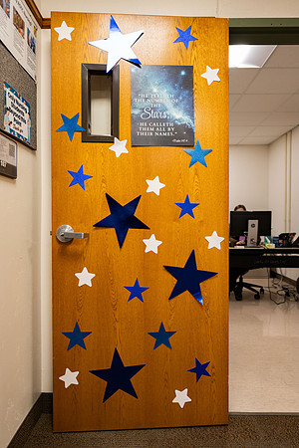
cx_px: 150
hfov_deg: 53.1
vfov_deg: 73.7
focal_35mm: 24
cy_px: 224
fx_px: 299
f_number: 2.8
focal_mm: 24
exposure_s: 1/200
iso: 640
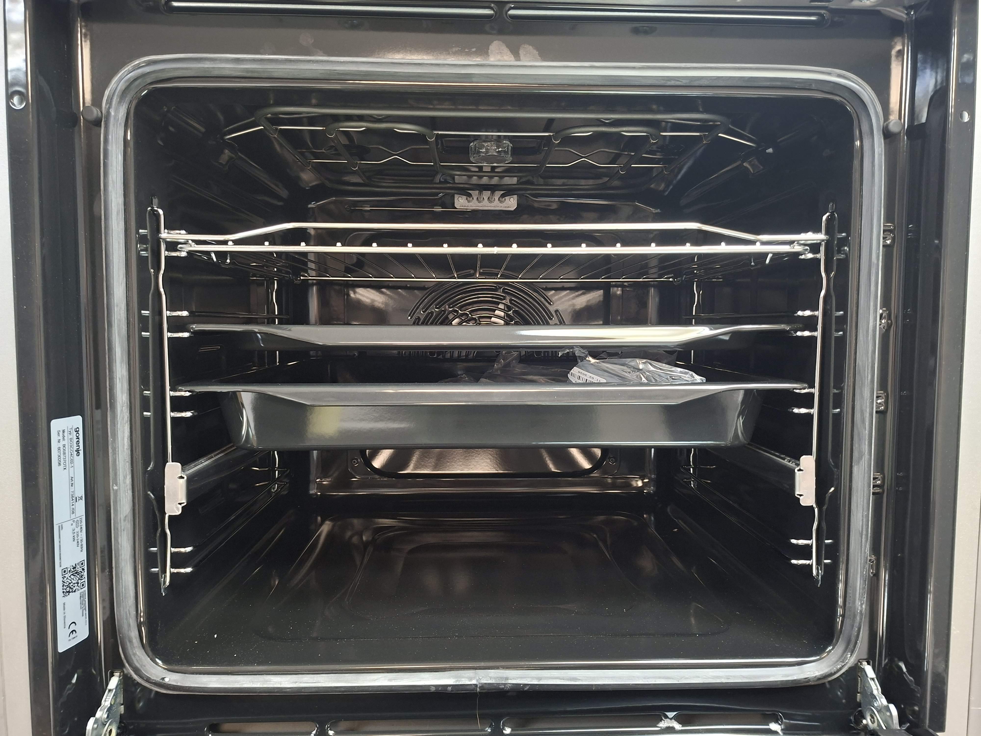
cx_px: 490
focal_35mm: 23
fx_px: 652
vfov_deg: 58.9
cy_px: 368
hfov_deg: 73.9
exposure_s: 1/25
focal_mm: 5.54
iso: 400
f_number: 1.8
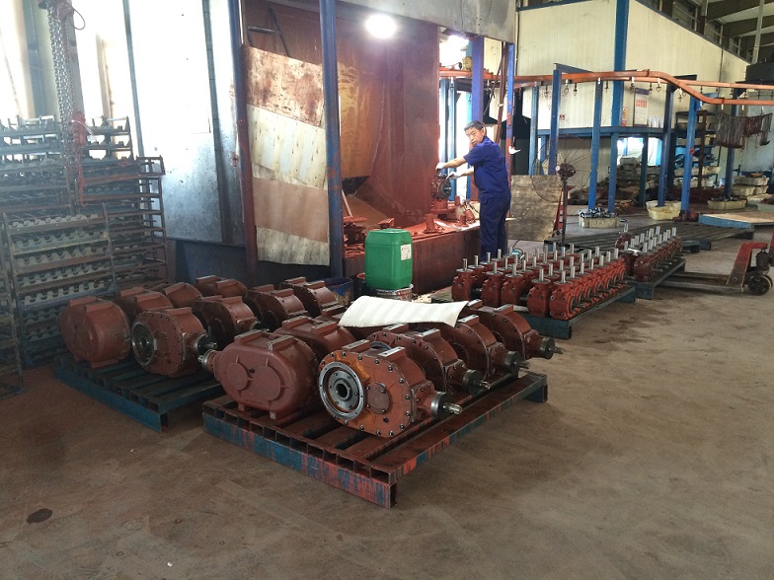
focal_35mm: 29
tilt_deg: -15.6
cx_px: 387
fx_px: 648
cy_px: 290
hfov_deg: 61.7
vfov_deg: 48.2
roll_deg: -0.2
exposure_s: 1/30
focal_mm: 4.15
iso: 125
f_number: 2.2
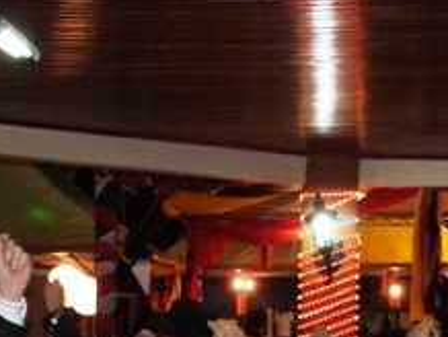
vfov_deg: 11.1
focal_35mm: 129
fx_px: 1671
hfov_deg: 15.2
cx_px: 125
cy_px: 483
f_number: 3.2
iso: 400
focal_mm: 7.9
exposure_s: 1/80
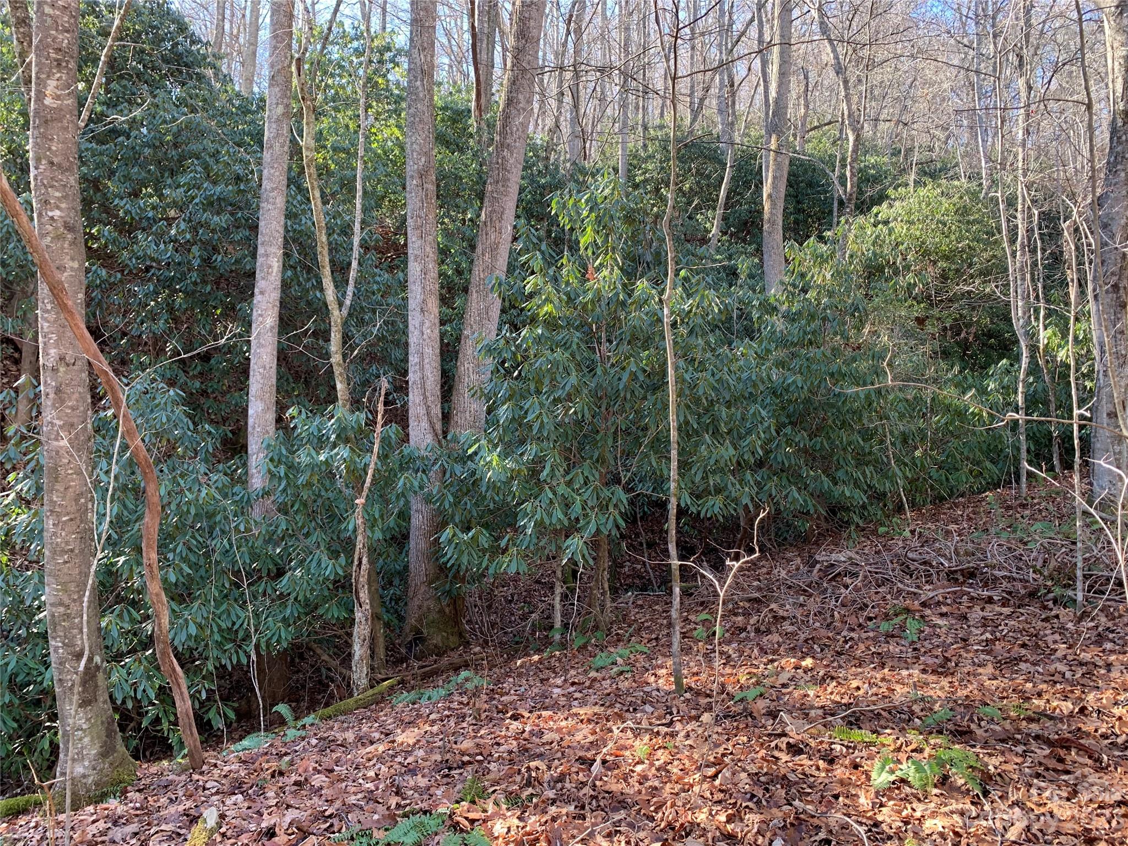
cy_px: 423
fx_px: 847
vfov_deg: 53.1
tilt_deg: +9.7
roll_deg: -0.8
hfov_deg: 67.3
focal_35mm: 26
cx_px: 564
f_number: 1.8
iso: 64
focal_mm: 4.25
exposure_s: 1/121
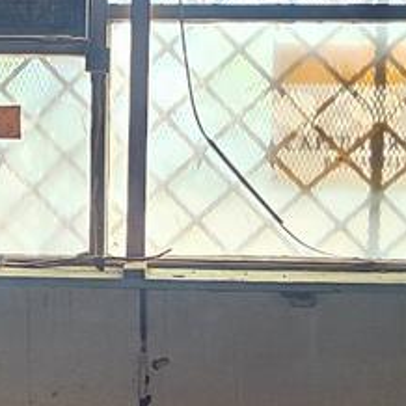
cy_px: 251
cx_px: 99
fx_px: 1008
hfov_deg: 22.5
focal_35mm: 76
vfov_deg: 22.7
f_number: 2.2
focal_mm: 2.2
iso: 200
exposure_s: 1/60
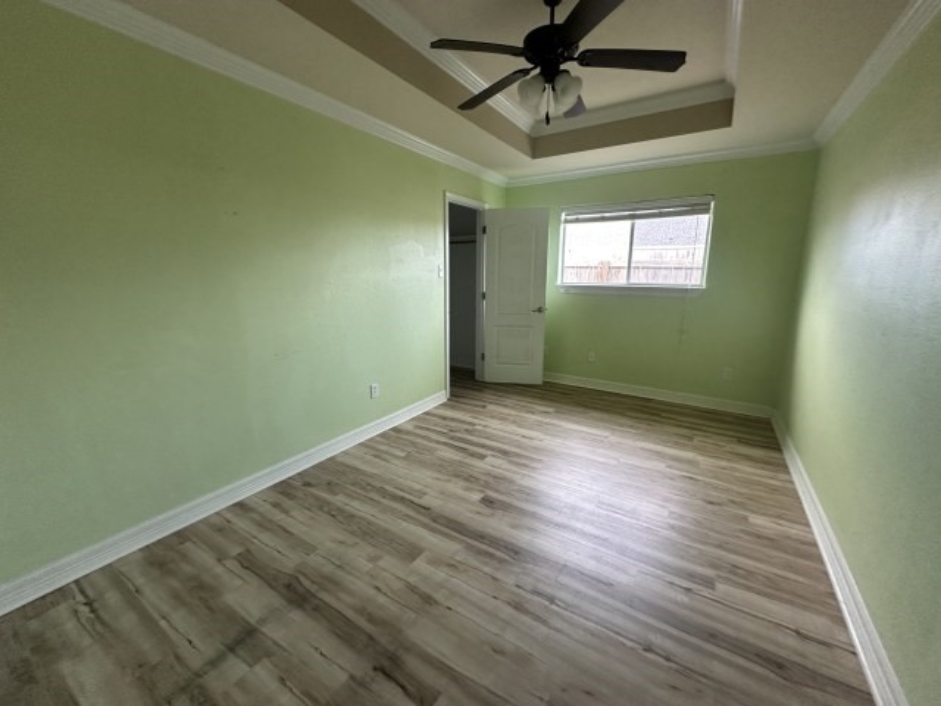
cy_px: 353
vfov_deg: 85.7
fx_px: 381
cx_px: 470
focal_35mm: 14
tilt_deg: -6.0
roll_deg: +1.3
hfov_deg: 102.1
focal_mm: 2.22
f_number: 2.2
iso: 200
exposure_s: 1/99
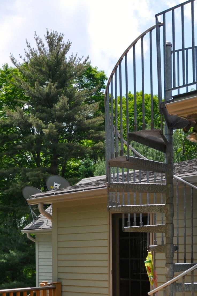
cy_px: 247
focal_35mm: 57
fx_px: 468
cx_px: 106
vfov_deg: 33.8
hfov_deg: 23.8
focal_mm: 14
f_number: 9.5
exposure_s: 1/350
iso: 200
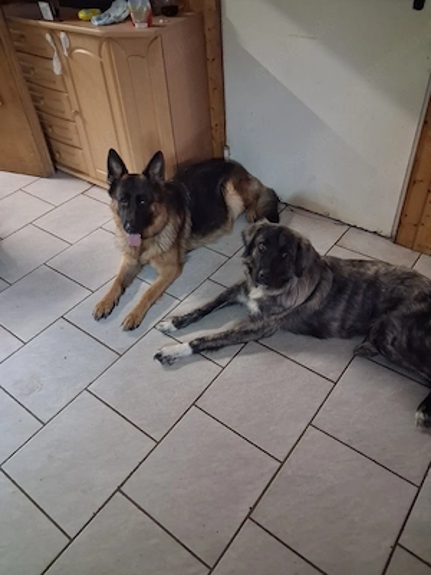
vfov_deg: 65.3
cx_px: 216
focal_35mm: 27
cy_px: 288
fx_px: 448
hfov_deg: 51.4
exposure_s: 1/20
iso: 1600
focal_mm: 4
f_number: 1.8
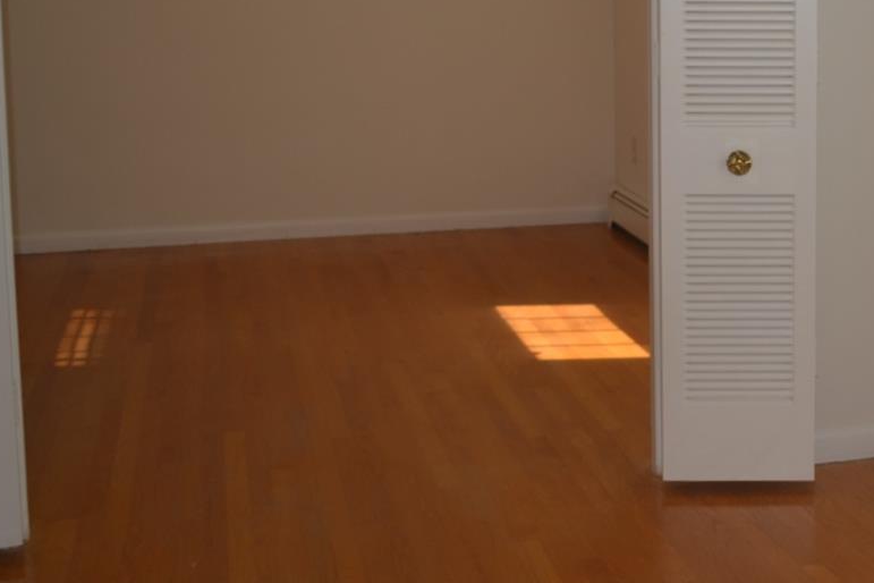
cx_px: 805
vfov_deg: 19.3
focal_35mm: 70
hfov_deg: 27.7
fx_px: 1699
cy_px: 143
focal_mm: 24
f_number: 4
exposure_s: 1/160
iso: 100
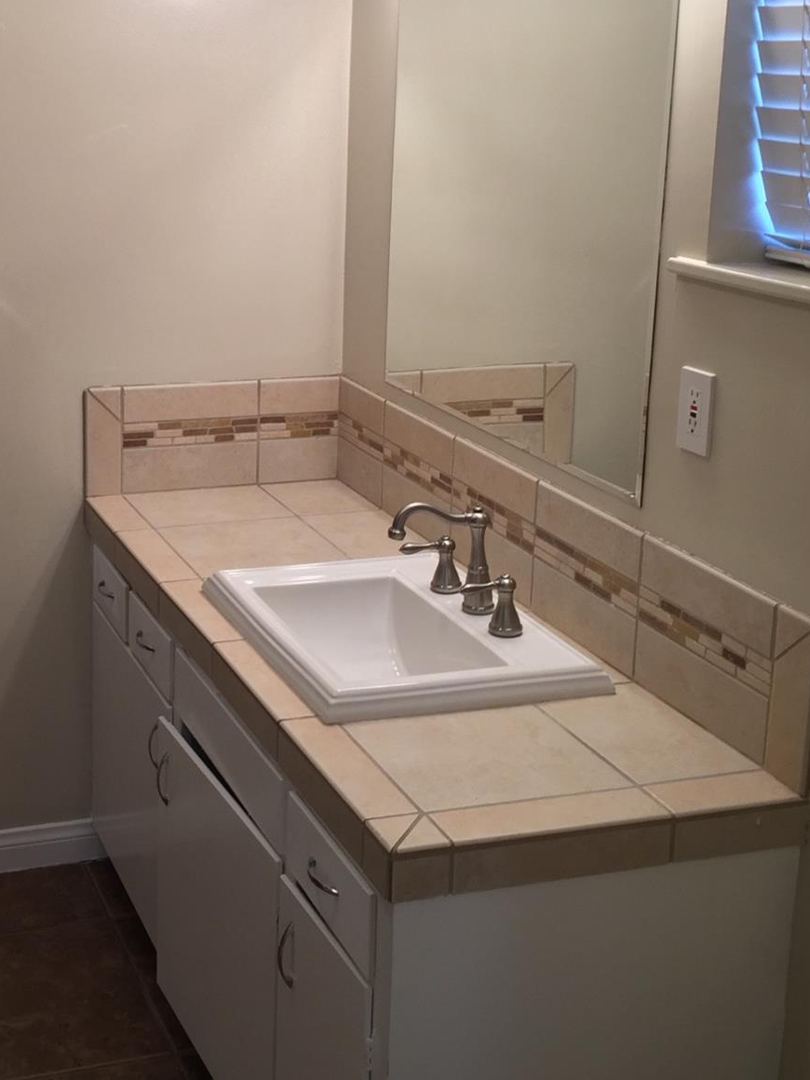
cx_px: 156
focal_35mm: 50
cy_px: 359
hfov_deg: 28.5
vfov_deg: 37.8
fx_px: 1560
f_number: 2.2
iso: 32
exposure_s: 1/30
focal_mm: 4.15
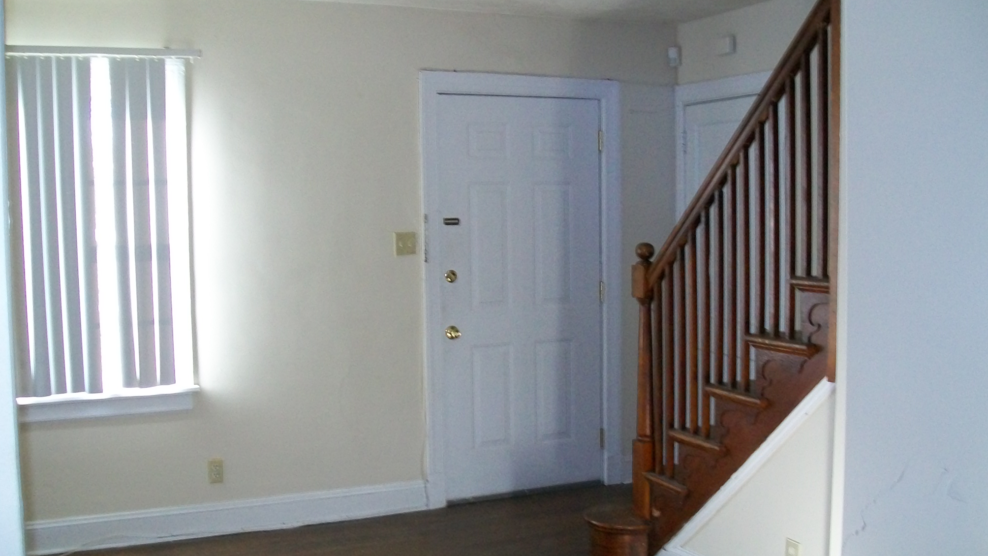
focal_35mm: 40
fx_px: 1048
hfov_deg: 50.5
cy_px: 308
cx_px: 495
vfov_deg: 29.7
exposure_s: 1/60
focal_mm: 6
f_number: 2.7
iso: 160
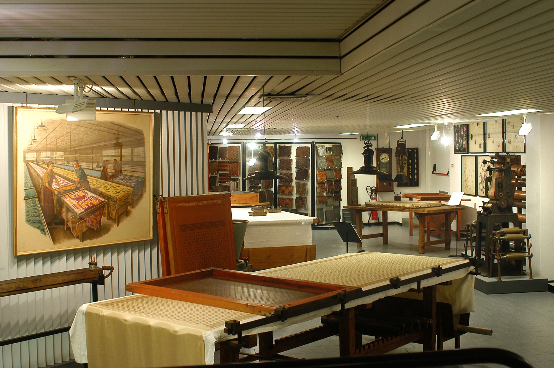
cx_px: 277
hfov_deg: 38.9
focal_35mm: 51
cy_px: 184
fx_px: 784
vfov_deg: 26.4
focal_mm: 34
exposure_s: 1/8
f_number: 4
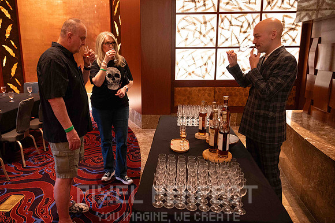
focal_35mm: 27
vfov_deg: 47.7
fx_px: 252
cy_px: 105
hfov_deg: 67.0
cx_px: 146
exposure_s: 1/60
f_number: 4
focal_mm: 24
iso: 4500
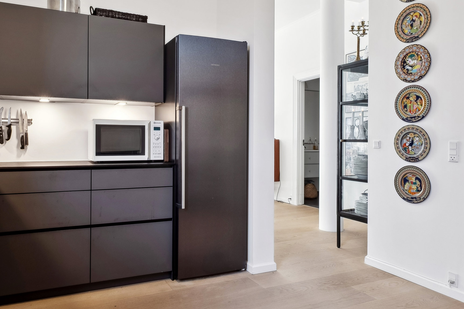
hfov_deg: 68.9
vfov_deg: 49.5
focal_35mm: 26
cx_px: 192
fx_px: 335
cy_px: 139
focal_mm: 10
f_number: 10
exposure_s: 1/2
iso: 160
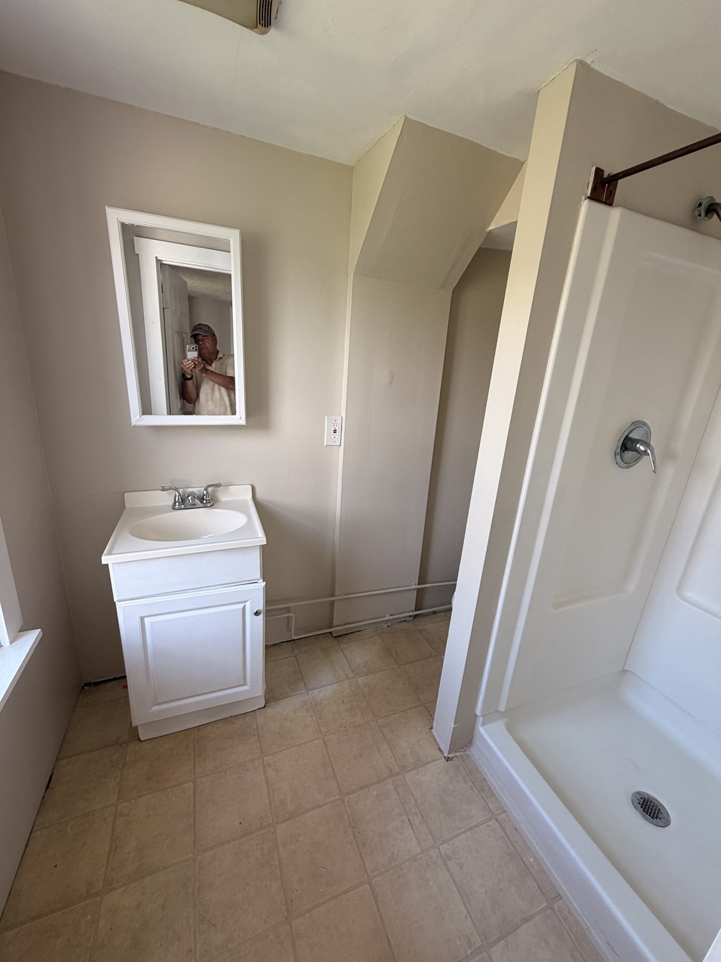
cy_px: 481
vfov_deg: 102.1
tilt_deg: -16.9
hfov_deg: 85.7
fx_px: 389
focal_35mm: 14
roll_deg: -4.0
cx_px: 360
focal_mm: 2.22
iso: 160
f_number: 2.2
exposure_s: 1/121
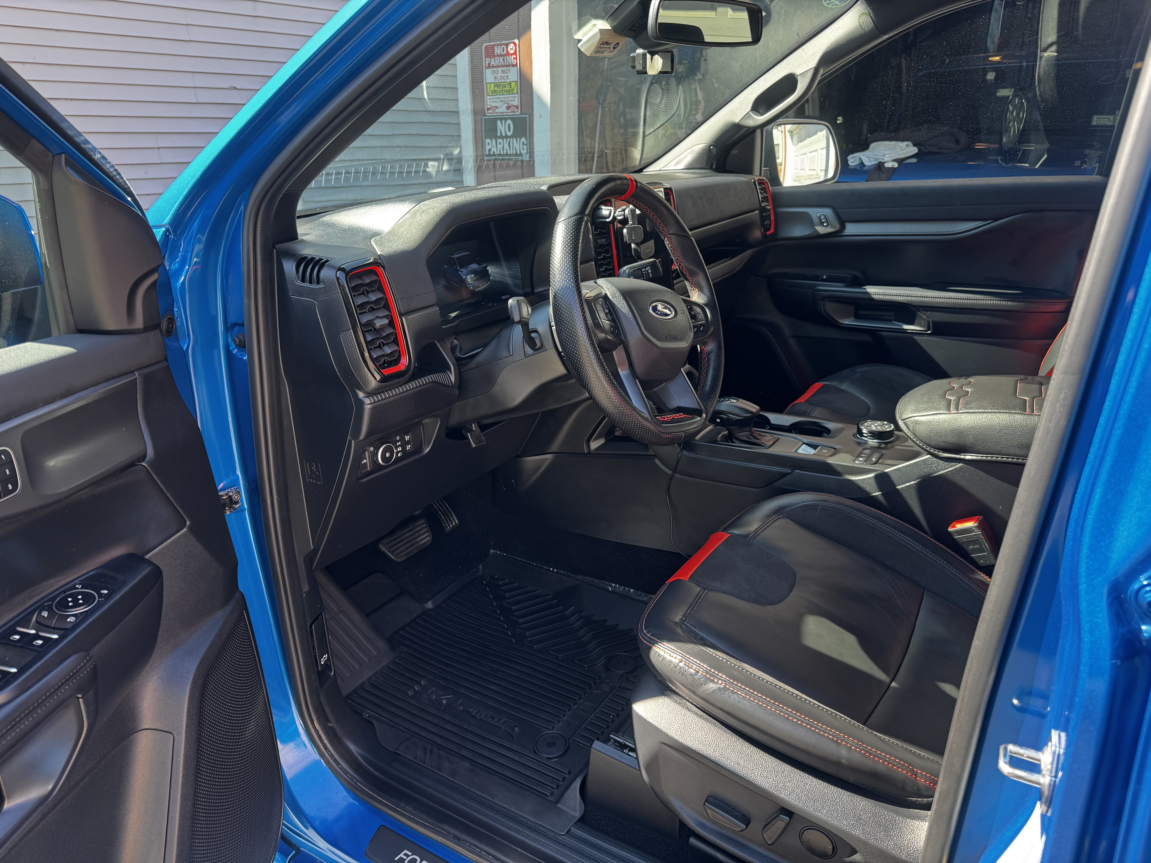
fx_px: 798
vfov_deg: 56.8
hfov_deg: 71.6
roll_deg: +0.7
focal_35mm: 24
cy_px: 432
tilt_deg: -18.8
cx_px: 576
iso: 64
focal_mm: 6.76
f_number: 1.78
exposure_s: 1/136
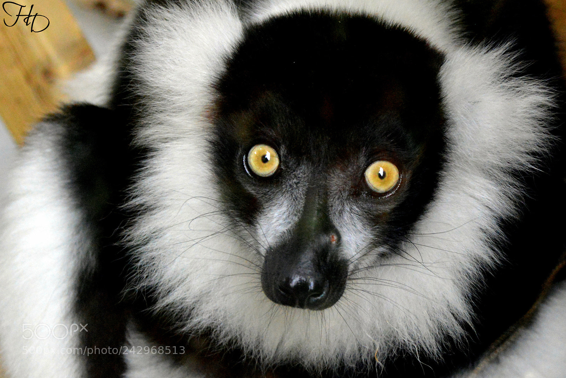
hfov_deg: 26.0
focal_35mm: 78
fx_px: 1227
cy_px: 189
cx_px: 283
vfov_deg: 17.5
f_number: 5.6
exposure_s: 1/200
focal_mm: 52
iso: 3200
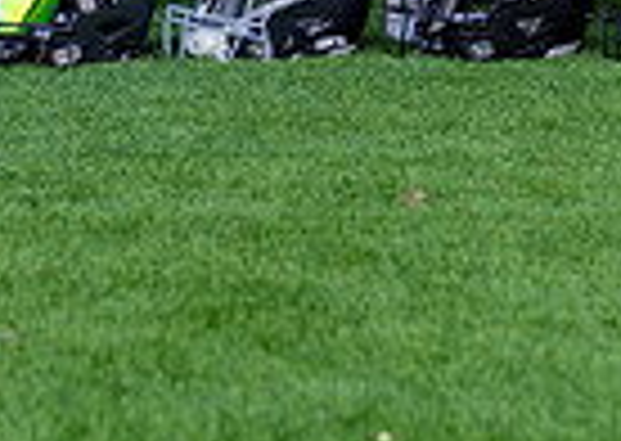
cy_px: -452
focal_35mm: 266
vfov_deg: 5.3
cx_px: 219
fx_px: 4682
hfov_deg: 7.6
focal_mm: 50
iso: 320
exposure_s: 1/400
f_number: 2
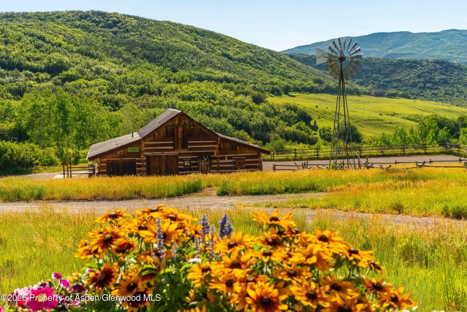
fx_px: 658
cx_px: 234
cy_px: 156
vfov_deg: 26.6
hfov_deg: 39.1
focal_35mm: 51
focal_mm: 50.7
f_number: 11
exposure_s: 1/6400
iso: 400
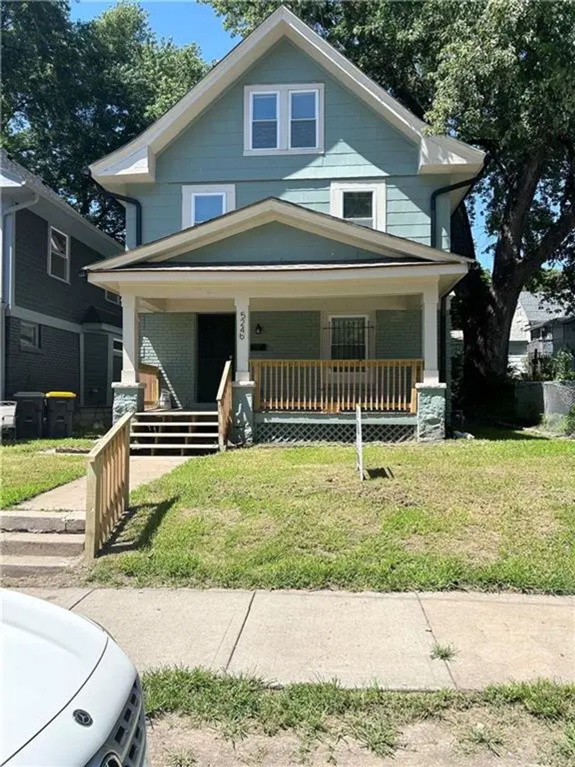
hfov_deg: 53.1
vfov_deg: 67.3
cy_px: 384
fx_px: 576
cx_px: 288
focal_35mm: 26
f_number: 1.5
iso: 50
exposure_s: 1/2632
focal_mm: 5.7
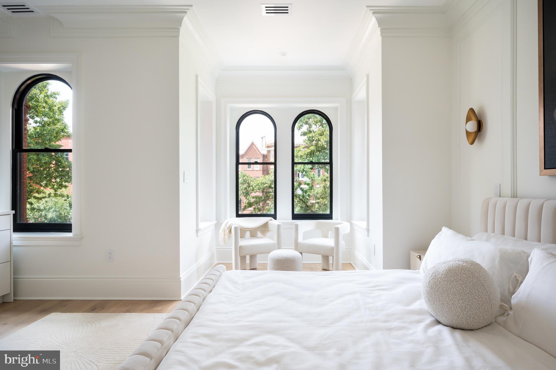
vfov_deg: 61.8
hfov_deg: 84.0
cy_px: 185
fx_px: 309
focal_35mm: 20
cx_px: 278
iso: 800
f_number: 14
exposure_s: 1/200
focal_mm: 20
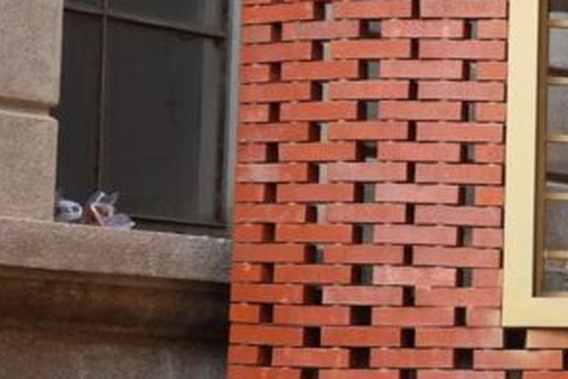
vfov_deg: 8.6
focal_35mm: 160
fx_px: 2524
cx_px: 918
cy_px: 241
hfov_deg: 12.1
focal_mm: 46
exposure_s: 1/160
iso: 400
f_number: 7.1
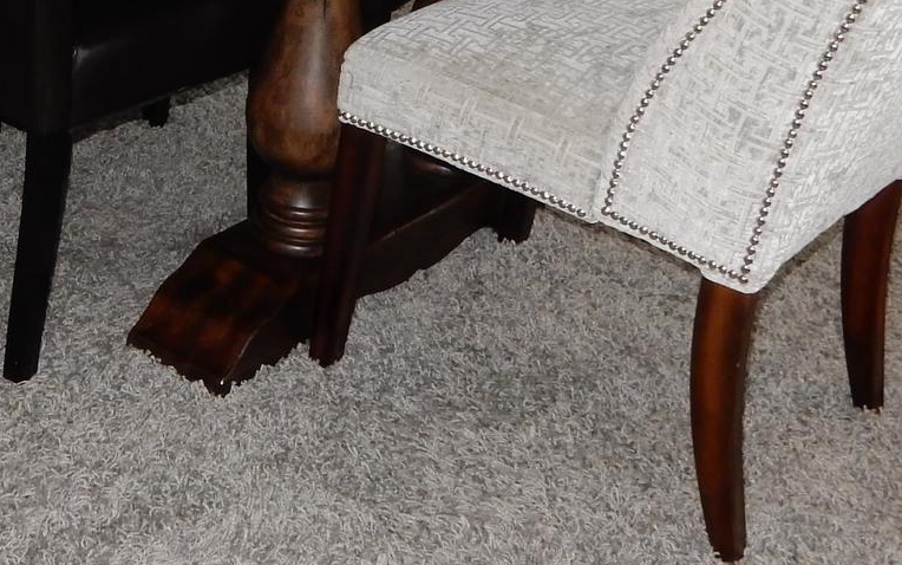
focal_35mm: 71
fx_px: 1746
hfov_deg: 28.2
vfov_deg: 17.9
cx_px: 138
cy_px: -14
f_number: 3.7
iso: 320
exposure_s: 1/30
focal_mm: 4.5
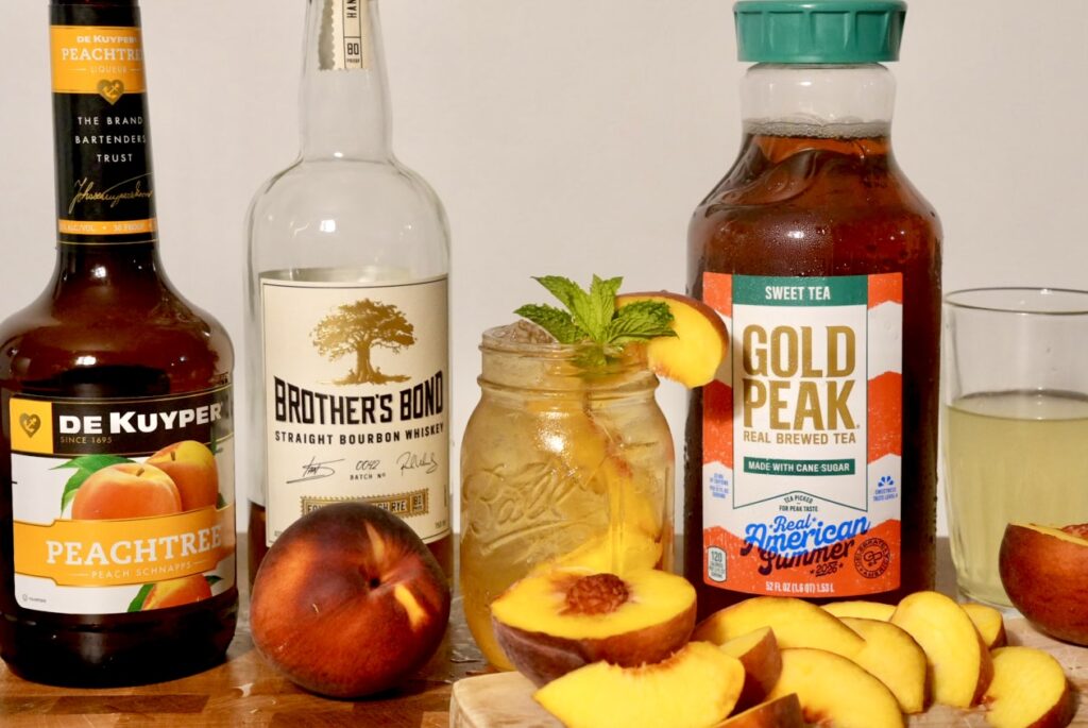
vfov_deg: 25.2
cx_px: 544
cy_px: 364
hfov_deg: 36.9
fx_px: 1629
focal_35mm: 54
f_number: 5.6
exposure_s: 1/100
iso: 2500
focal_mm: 35.9
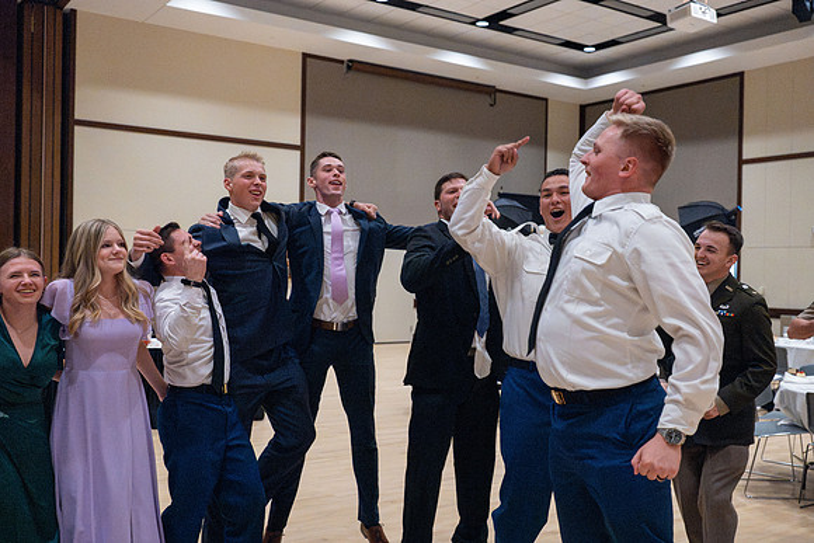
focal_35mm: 35
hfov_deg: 54.4
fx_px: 792
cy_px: 272
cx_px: 407
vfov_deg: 37.9
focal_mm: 35
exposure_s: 1/400
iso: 20000
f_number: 3.5
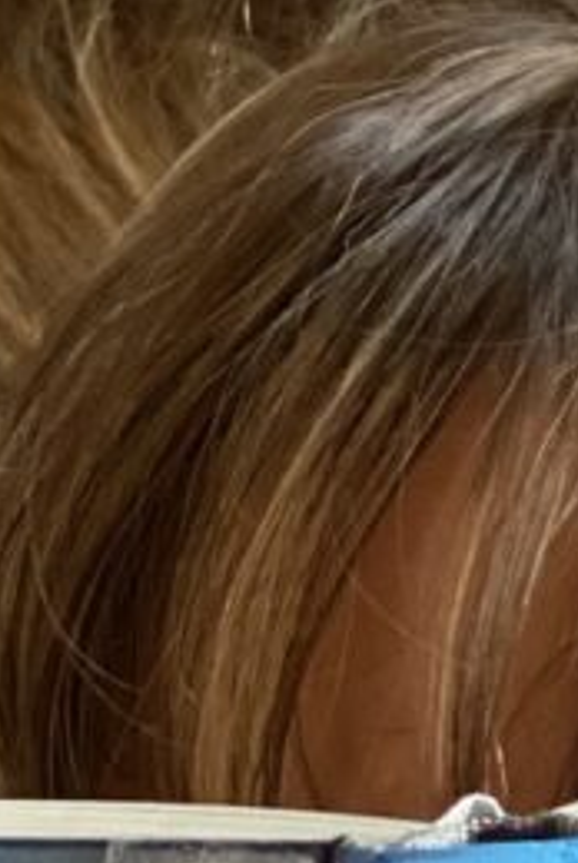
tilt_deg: -59.4
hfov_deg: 4.2
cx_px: 578
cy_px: 1148
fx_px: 7782
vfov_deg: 6.3
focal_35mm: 324
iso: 200
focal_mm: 6
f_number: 2
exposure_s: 1/40
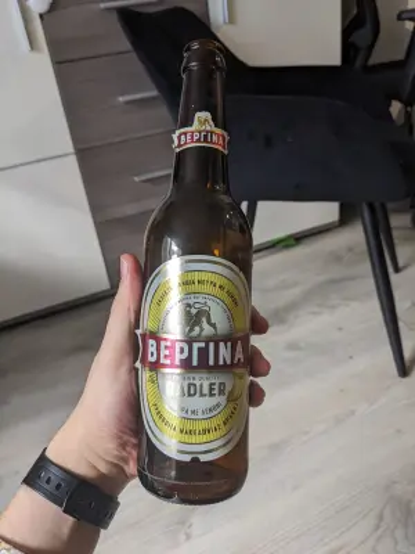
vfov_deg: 65.3
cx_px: 208
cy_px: 277
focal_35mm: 27
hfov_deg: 51.4
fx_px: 432
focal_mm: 4.38
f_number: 1.73
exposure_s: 1/50
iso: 111
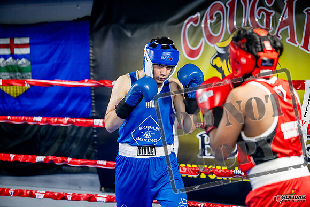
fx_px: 827
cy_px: 104
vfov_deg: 14.3
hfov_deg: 21.2
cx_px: 155
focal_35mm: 96
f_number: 2
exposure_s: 1/800
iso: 4000
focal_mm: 96
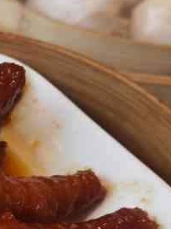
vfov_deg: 20.6
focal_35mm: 94
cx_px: -31
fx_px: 619
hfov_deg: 15.2
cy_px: 184
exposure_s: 1/156
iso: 50
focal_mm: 6.71
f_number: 1.9
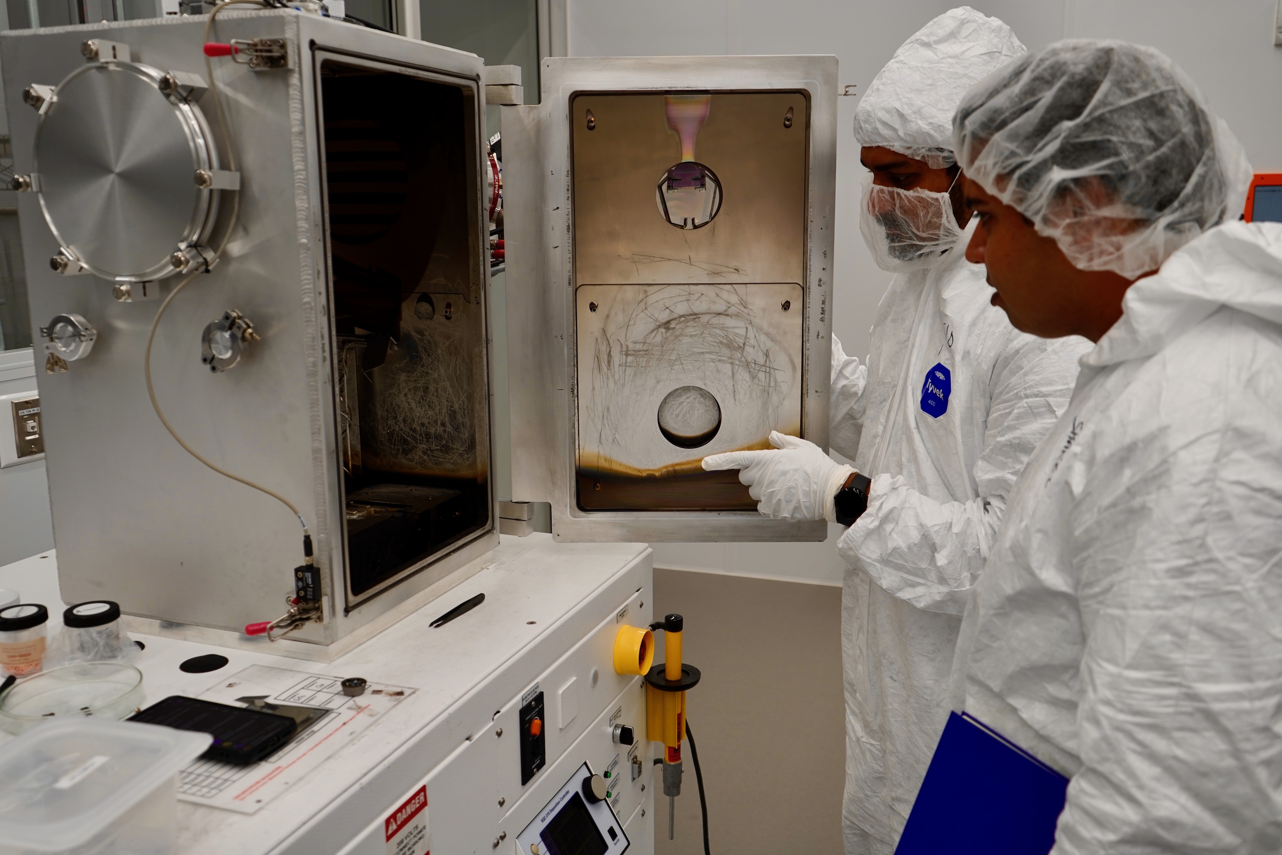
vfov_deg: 42.3
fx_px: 1104
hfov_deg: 60.3
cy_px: 428
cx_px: 641
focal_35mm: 31
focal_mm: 31
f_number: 4
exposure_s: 1/160
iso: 200
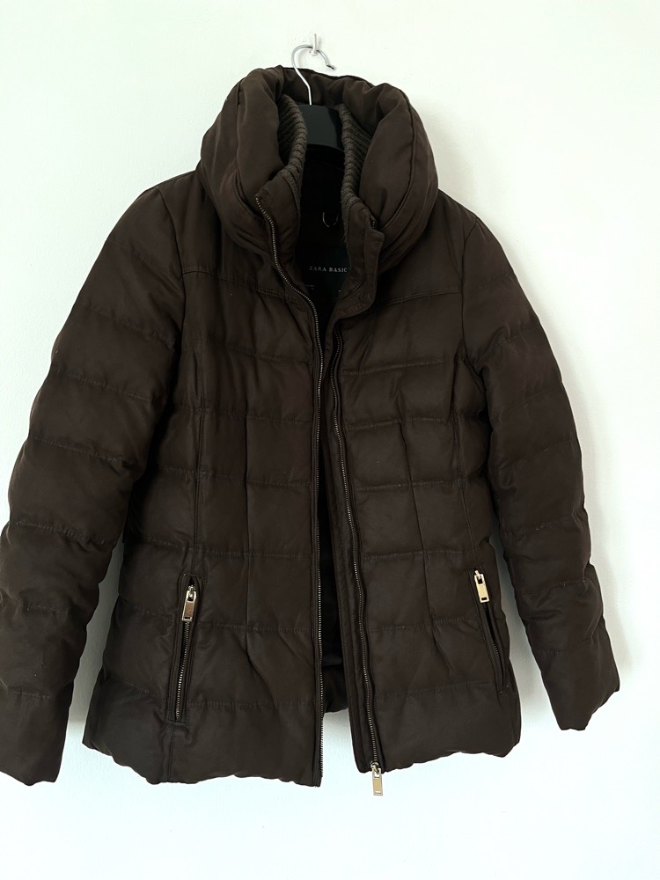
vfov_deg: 67.3
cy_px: 440
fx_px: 661
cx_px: 330
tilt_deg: -3.5
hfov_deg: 53.1
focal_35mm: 26
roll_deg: +2.0
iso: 125
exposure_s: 1/60
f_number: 1.6
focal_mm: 5.1
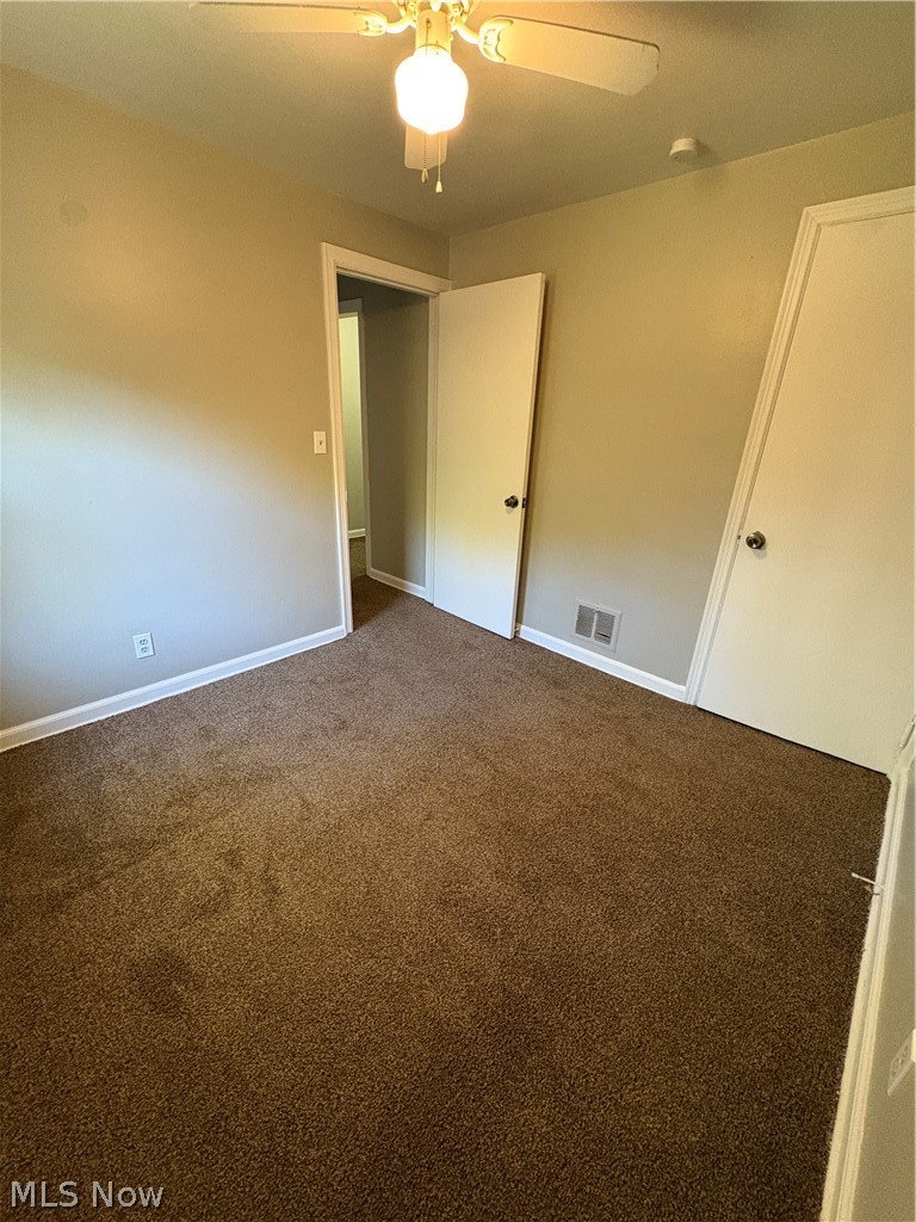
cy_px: 611
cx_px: 458
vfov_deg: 102.1
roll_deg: -2.2
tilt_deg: -20.7
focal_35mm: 14
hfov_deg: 85.7
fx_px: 494
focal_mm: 2.22
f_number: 2.2
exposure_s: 1/60
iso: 500
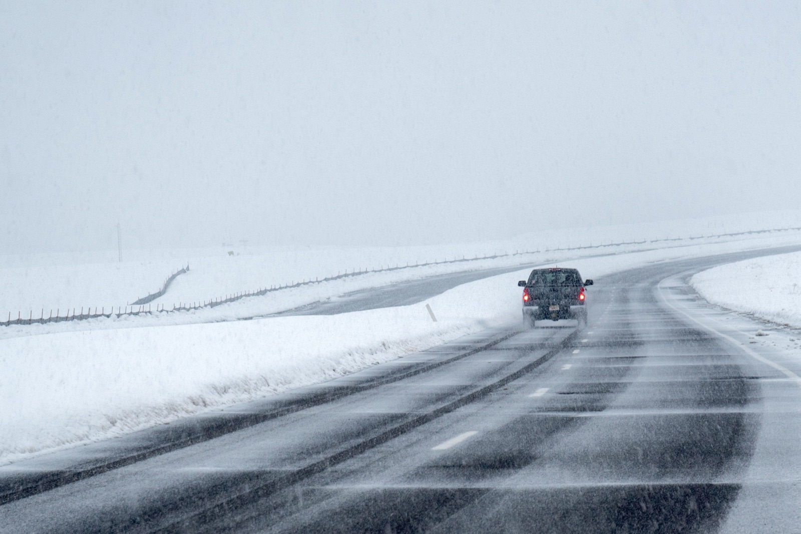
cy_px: 267
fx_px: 1735
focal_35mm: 78
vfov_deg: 17.5
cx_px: 400
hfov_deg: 26.0
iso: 200
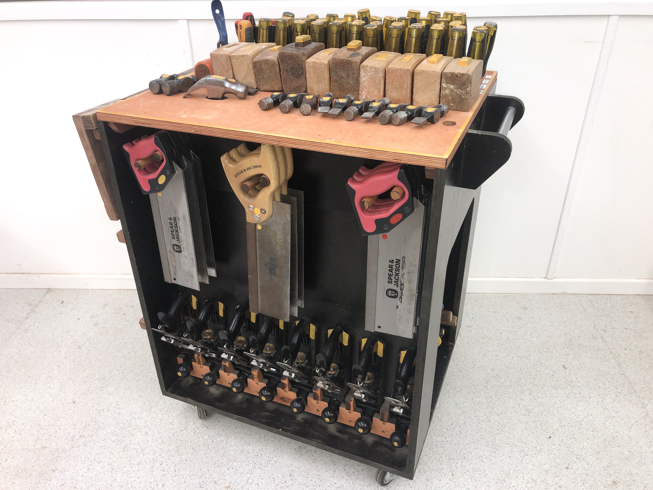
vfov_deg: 49.7
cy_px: 245
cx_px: 326
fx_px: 528
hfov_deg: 63.4
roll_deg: -0.4
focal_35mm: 28
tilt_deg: -31.2
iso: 80
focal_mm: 3.99
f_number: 1.8
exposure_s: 1/100
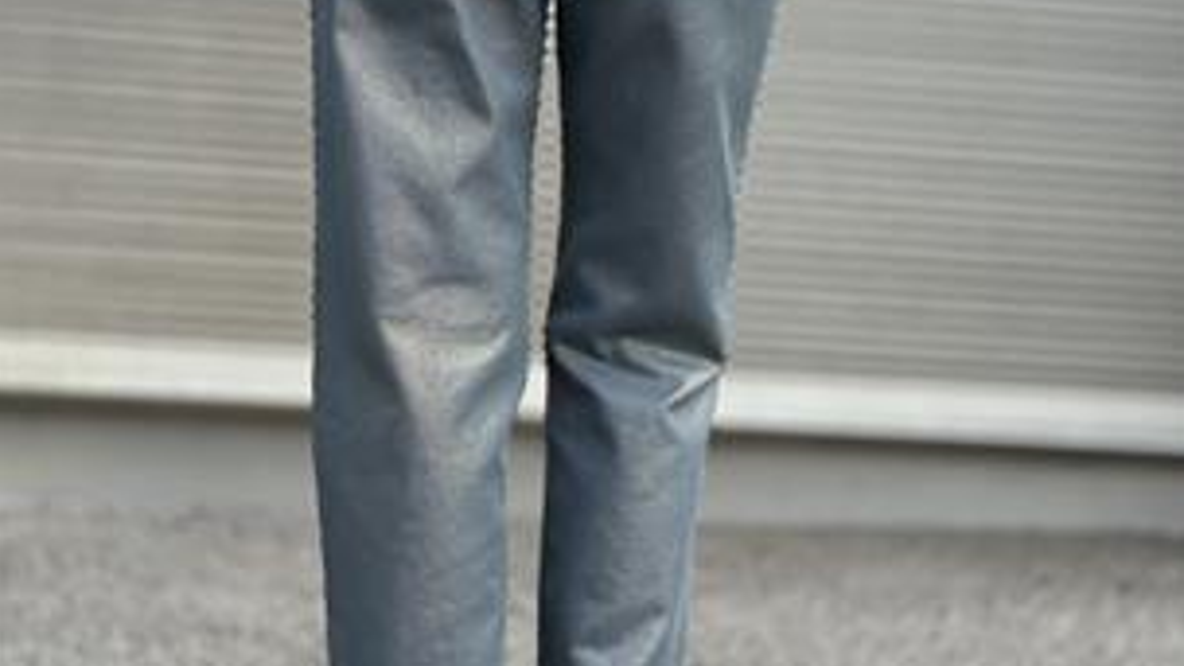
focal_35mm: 71
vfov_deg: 17.0
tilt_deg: -6.7
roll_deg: -4.1
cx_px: 592
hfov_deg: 29.7
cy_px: 314
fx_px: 2229
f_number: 1.78
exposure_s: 1/1751
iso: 80
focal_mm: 6.86
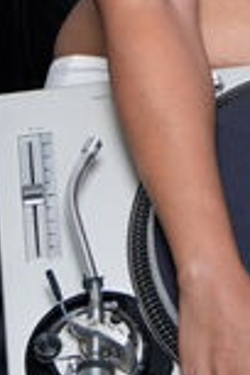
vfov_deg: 5.7
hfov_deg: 3.9
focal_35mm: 356
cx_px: 225
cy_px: -216
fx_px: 3708
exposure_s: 1/200
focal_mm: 86
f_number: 3.5
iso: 250
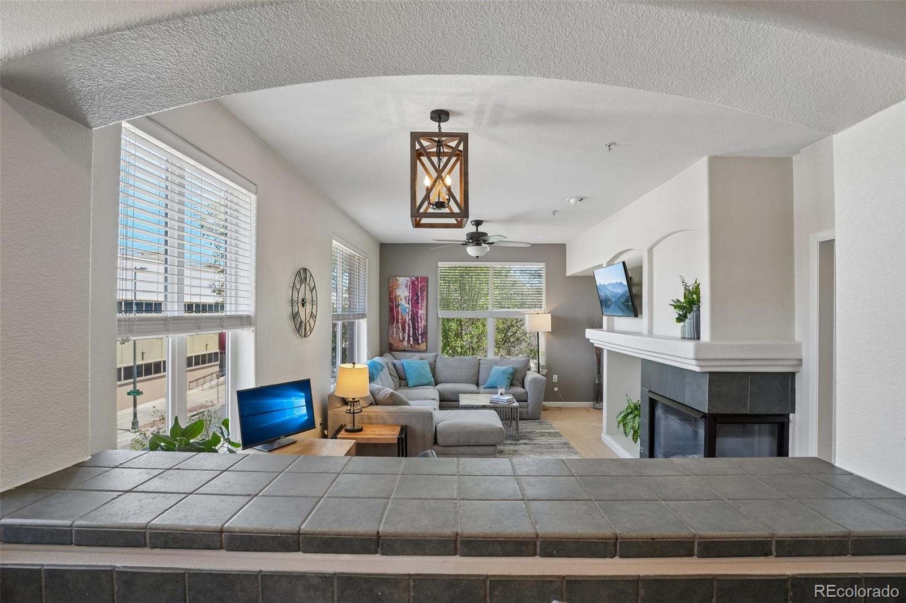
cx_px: 453
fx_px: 415
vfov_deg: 72.0
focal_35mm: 16
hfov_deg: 95.0
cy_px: 302
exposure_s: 1/30
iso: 250
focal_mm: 11
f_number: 8
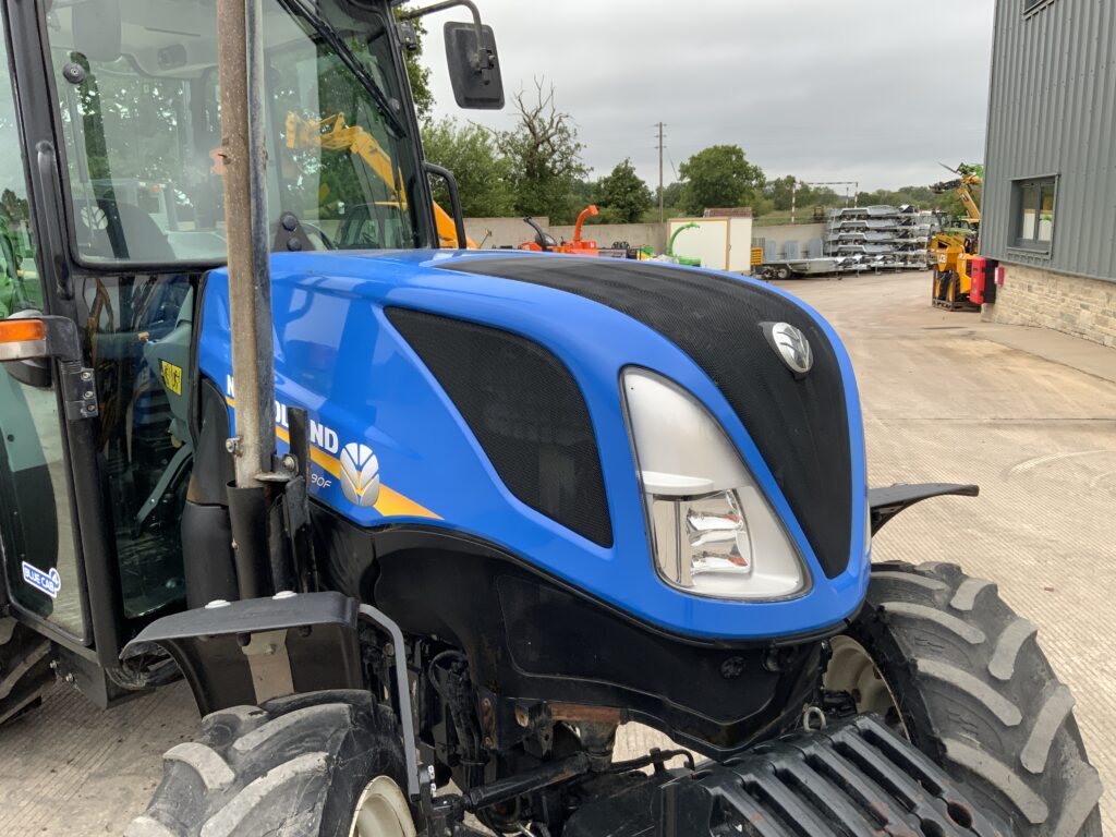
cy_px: 418
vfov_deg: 48.2
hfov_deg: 61.7
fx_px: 935
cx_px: 558
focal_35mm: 29
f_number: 1.8
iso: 16
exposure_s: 1/303
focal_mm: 3
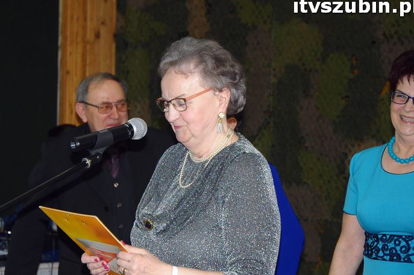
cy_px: 158
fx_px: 1493
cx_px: 173
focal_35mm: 130
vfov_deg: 10.5
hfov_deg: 15.8
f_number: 4.5
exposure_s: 1/60
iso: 640
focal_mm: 70
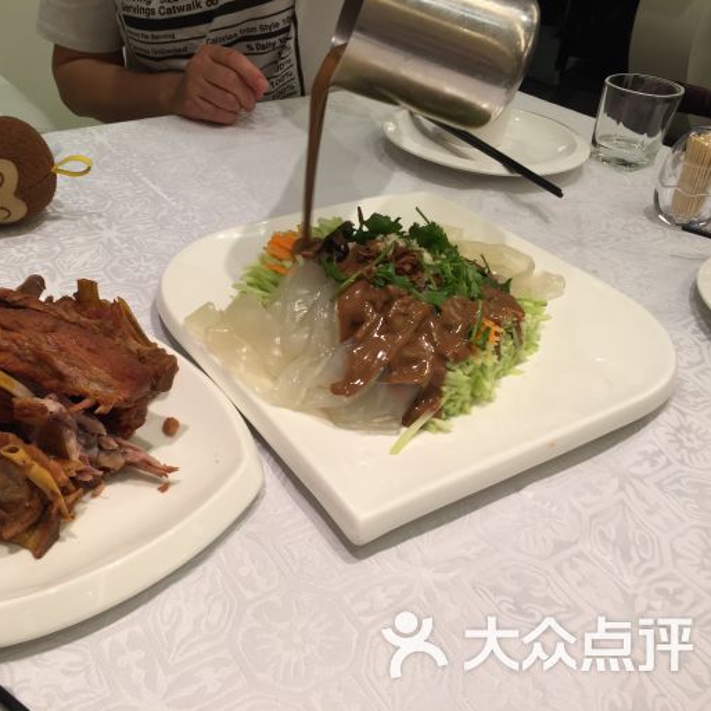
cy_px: 353
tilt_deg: -33.9
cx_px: 244
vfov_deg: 47.2
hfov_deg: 46.6
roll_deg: -3.0
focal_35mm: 35
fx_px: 813
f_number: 2.2
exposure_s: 1/50
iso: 32
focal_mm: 4.15
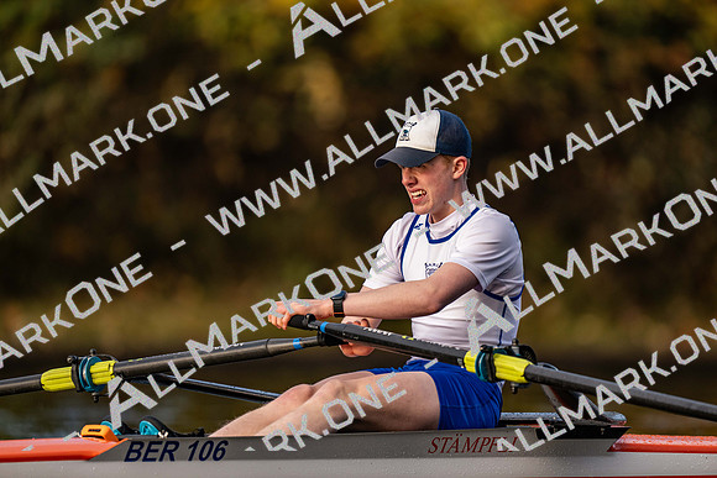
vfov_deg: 2.3
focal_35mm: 600
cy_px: 239
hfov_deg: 3.4
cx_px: 358
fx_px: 11952
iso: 720
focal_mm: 600
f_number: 4
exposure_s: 1/2500
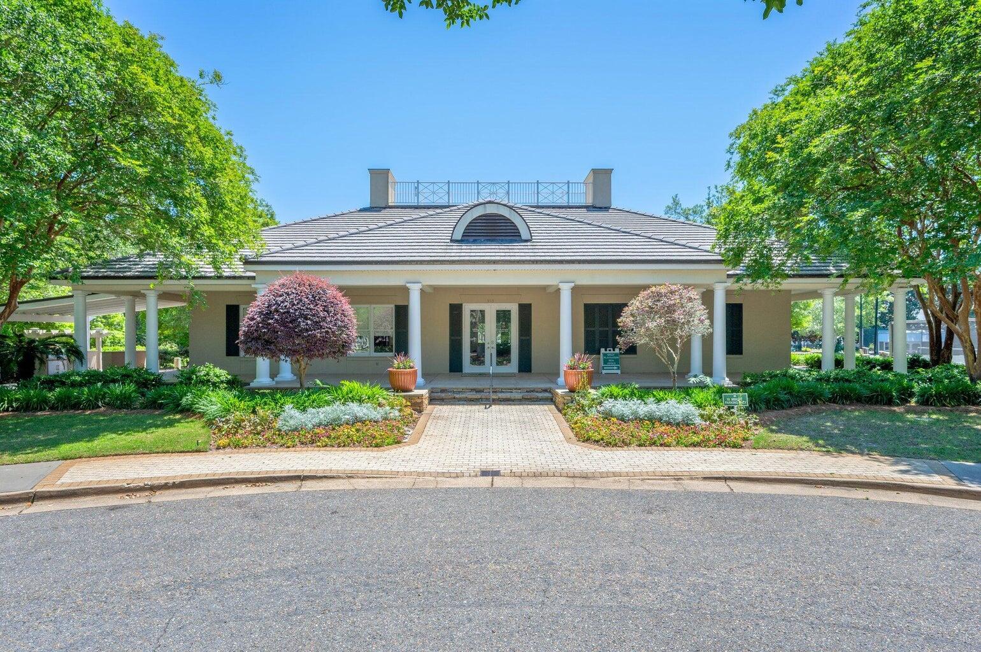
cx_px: 490
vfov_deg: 65.8
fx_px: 504
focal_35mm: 18
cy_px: 326
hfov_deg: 88.5
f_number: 8
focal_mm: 18.5
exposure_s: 1/400
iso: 200
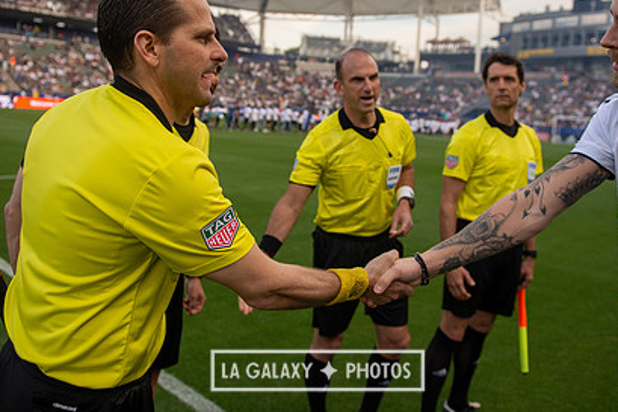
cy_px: 144
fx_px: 584
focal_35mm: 34
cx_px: 317
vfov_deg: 38.6
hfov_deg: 55.8
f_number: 2.8
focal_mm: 24
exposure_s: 1/1250
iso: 400
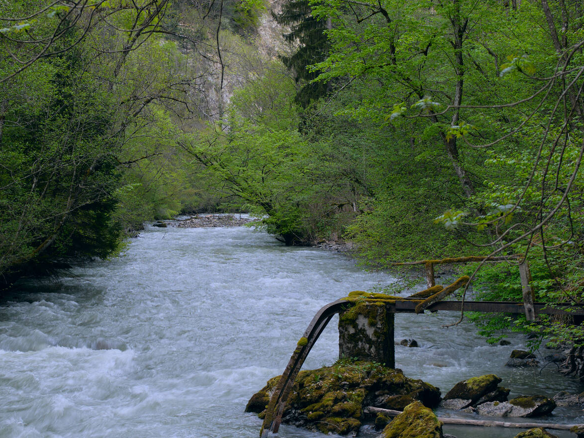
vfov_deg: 20.2
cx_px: 192
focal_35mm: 73
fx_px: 1232
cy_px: 208
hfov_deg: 26.5
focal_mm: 35
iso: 100
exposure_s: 1/15
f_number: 5
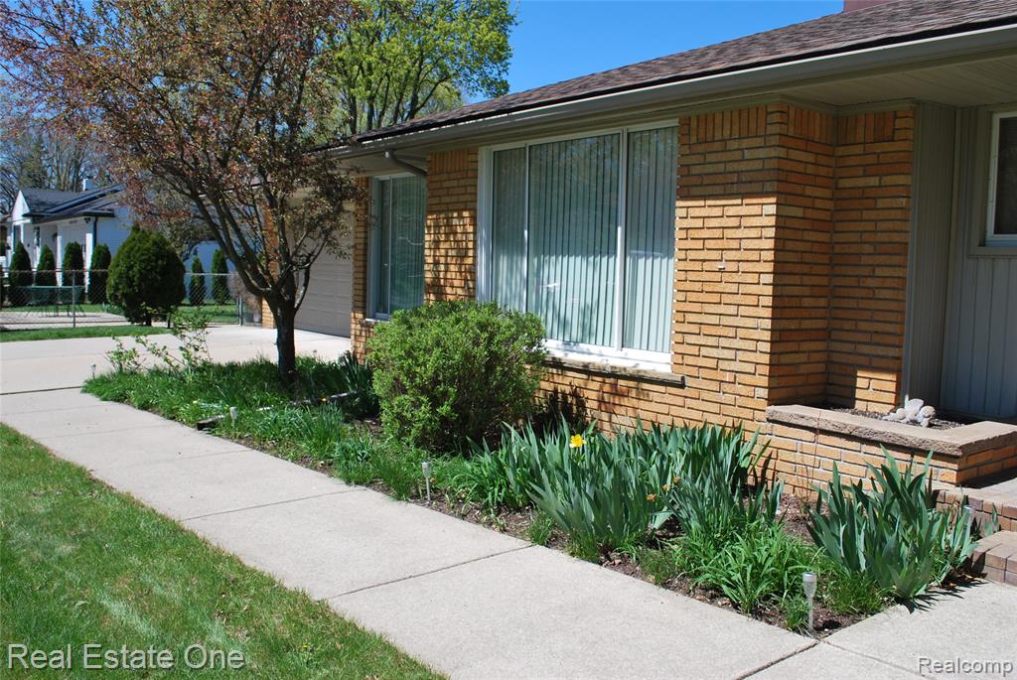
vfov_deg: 40.1
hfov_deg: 57.2
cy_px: 340
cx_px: 508
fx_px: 933
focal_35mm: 33
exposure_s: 1/250
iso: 100
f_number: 8
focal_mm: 22
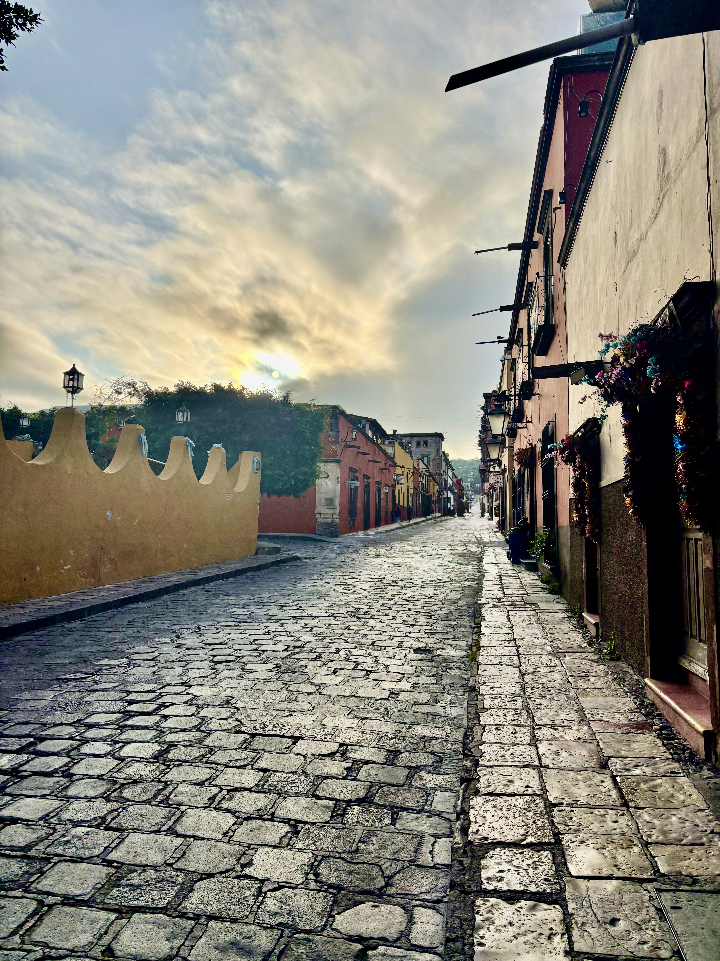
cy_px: 480
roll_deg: -3.3
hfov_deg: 53.1
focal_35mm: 26
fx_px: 721
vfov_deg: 67.3
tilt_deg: +5.9
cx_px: 360
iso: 50
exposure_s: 1/5814
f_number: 1.6
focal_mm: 5.96
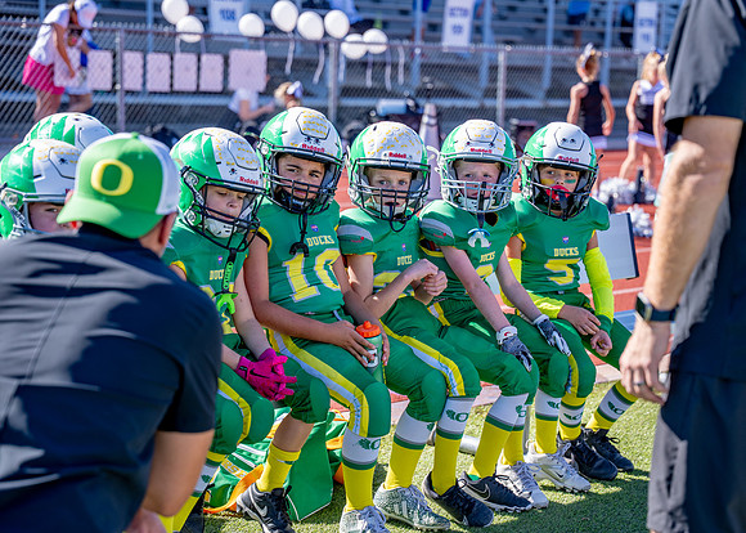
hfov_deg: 23.4
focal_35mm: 85
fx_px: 1804
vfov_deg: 16.8
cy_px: 282
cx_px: 409
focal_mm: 70
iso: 100
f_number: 2.8
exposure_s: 1/800
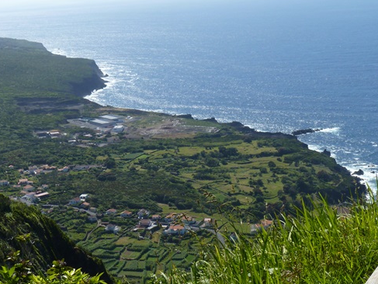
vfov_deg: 17.0
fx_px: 951
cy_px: 151
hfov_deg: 22.4
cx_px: 140
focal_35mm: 87
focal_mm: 9.5
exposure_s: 1/320
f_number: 5.6
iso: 80
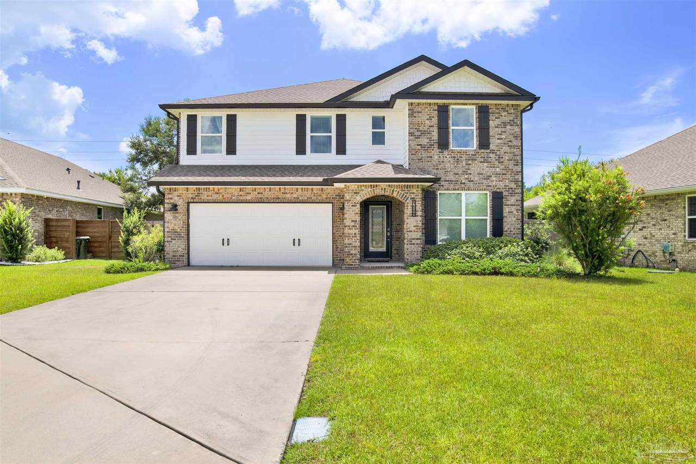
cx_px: 348
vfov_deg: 57.2
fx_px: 425
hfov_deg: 78.6
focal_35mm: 22
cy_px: 232
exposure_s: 1/500
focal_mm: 22
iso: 200
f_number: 11
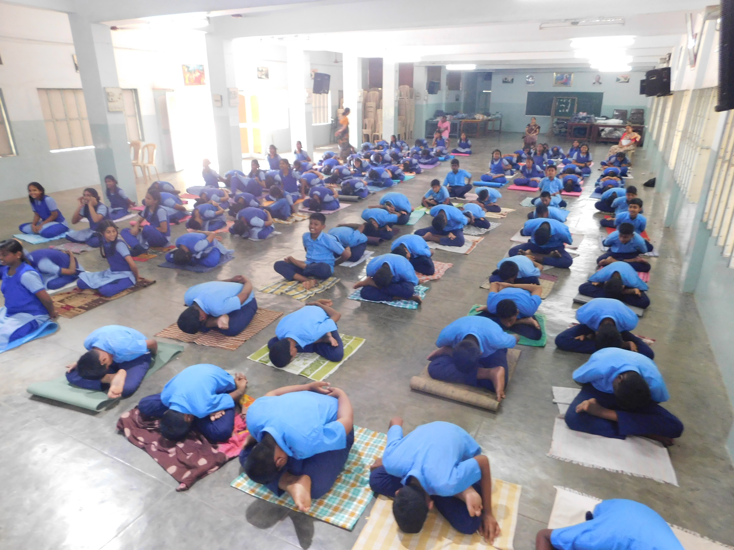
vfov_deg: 58.9
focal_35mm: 23
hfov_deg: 73.9
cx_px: 367
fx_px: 488
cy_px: 275
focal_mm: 4
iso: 400
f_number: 3
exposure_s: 1/15
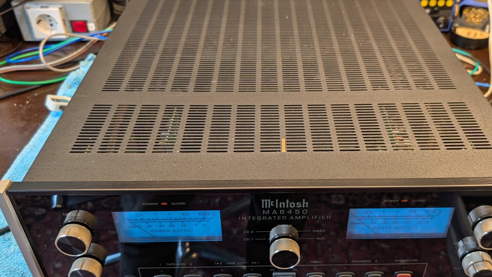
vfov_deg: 33.7
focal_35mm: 35
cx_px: 276
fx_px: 457
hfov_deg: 56.5
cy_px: 154
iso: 45
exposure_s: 1/33.3
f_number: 1.68
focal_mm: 6.9
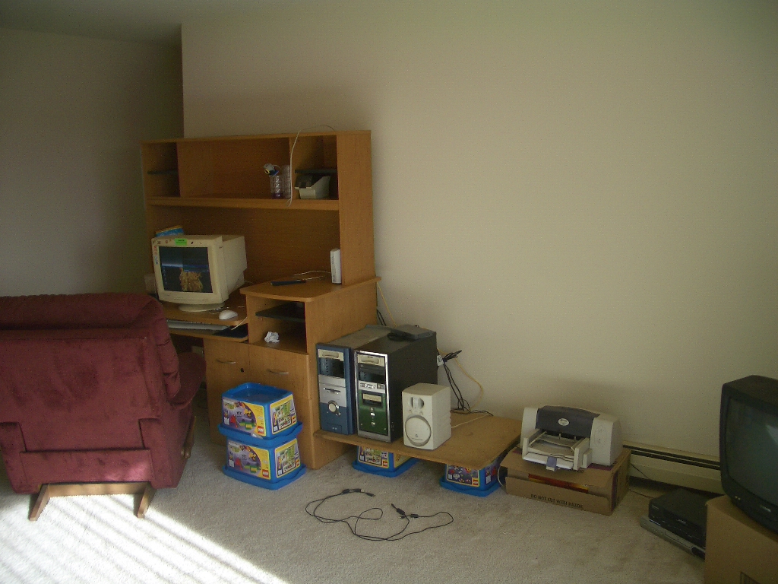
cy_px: 292
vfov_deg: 40.7
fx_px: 787
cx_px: 389
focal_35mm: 35
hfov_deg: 52.6
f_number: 2.6
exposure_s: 1/100
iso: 50
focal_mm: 5.8
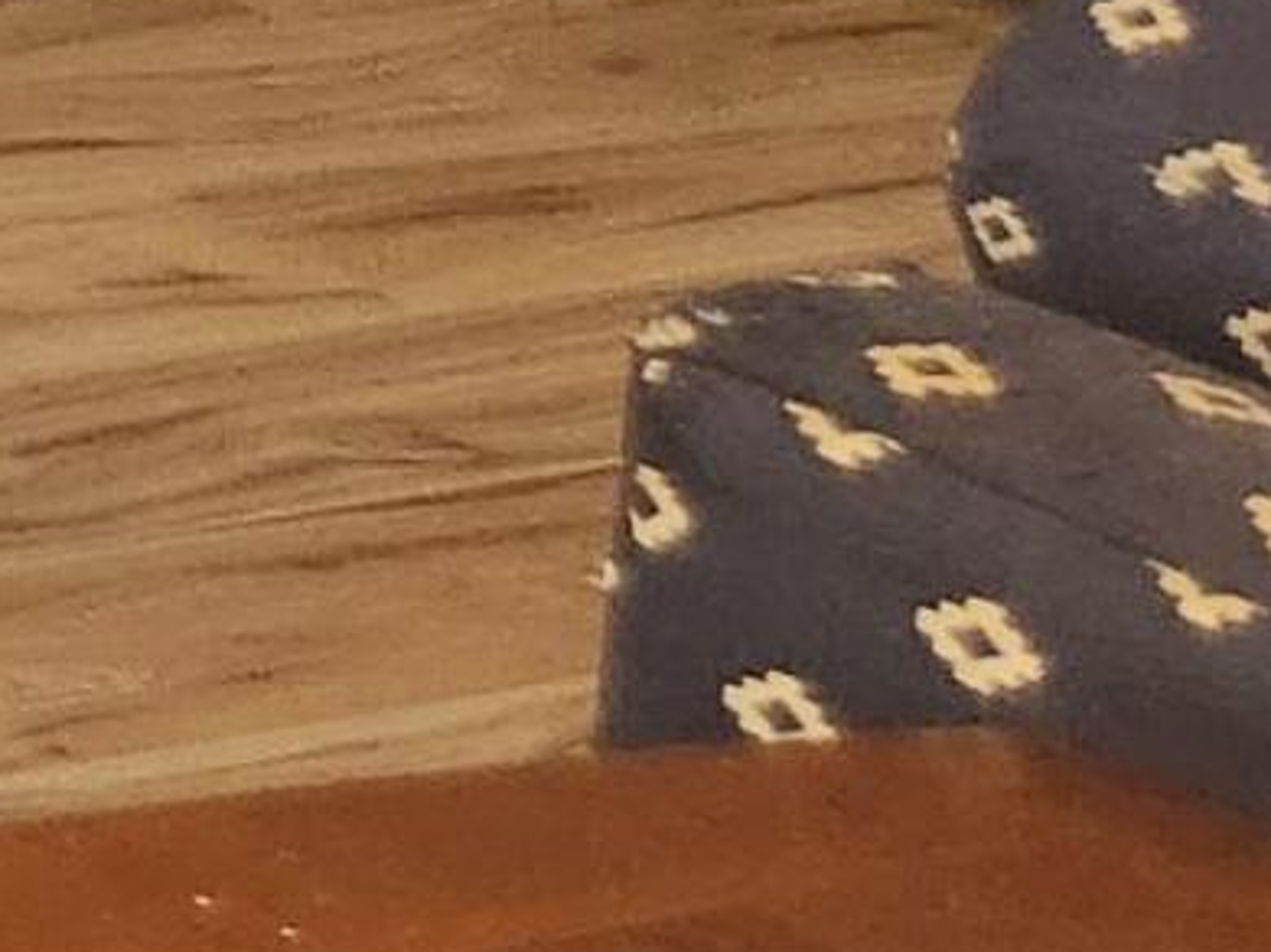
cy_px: -1428
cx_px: -3142
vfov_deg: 8.0
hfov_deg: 8.5
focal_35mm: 170
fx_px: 6238
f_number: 1.8
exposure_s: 1/120
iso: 500
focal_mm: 5.4
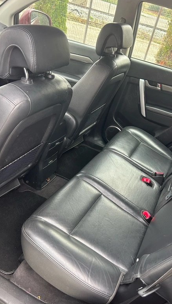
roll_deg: -16.4
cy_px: 153
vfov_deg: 66.0
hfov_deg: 40.0
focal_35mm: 29
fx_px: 235
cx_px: 105
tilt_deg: -33.3
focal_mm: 5.7
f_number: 1.5
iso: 160
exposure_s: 1/60
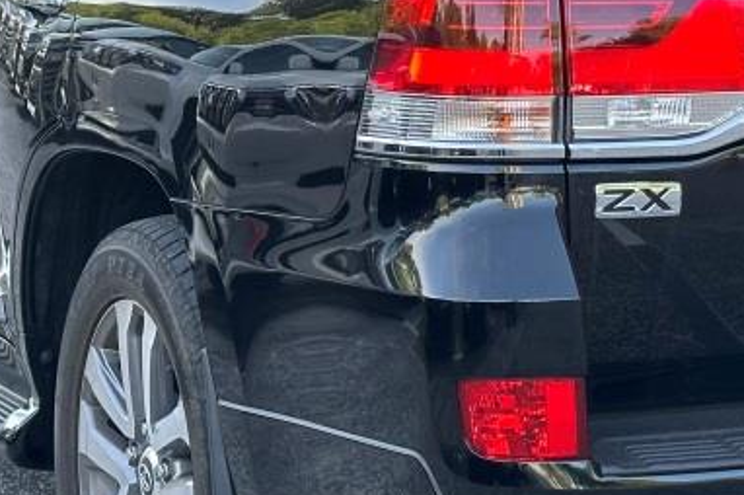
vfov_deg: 10.2
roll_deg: -1.5
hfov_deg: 15.2
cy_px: 115
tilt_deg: -4.9
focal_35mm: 134
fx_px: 2767
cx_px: 596
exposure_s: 1/284
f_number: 1.78
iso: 64
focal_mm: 6.86
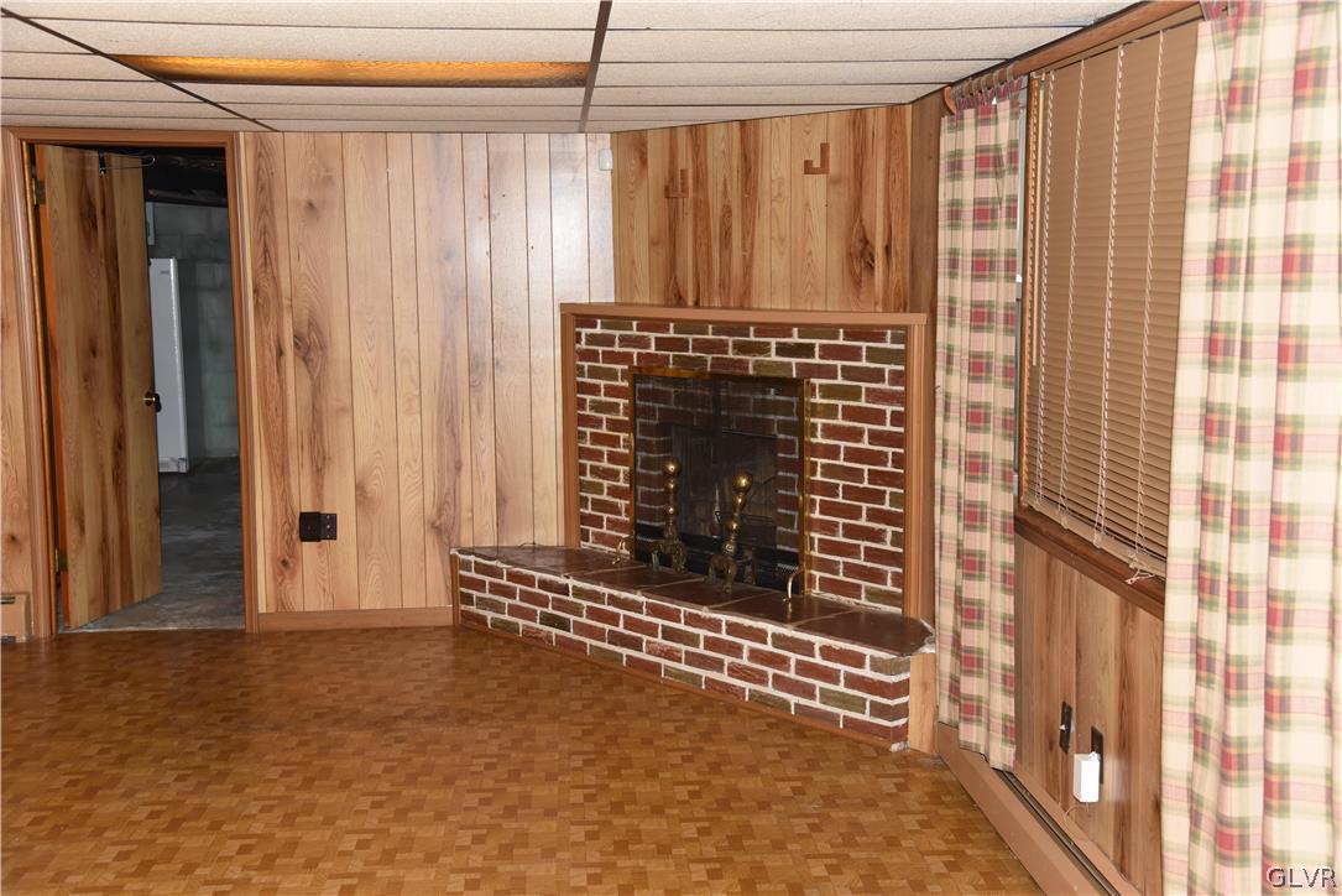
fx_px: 1641
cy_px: 448
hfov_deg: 44.5
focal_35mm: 44
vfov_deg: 30.5
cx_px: 671
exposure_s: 1/60
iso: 1000
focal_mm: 44
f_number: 5
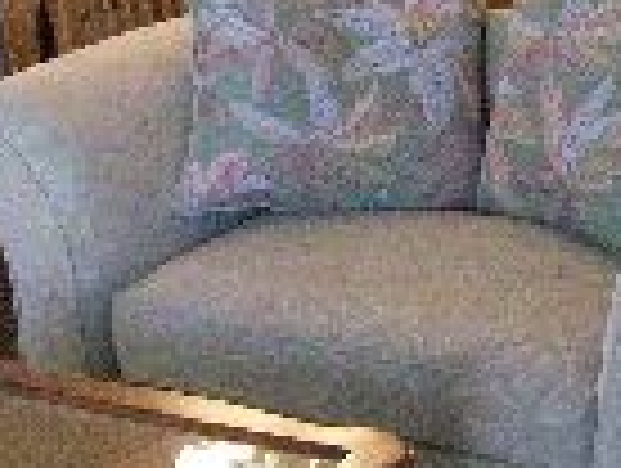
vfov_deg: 14.2
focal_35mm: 104
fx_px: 1869
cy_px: 146
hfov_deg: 18.9
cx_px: 310
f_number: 2.7
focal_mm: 6
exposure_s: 1/60.6
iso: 800
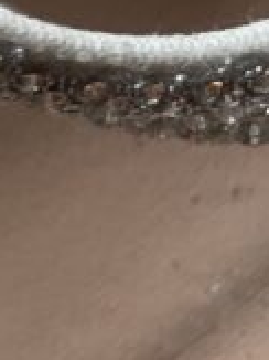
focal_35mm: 204
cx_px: -710
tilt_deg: -74.1
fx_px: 2116
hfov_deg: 6.3
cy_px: 364
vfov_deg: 9.6
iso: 50
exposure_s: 1/121
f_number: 1.6
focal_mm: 4.2
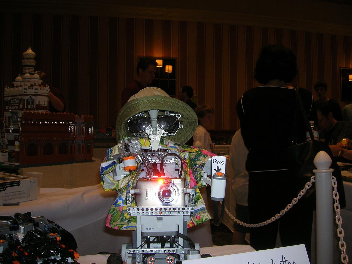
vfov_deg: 41.8
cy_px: 132
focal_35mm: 34
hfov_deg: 54.0
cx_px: 176
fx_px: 346
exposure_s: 1/60.1
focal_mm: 5.7
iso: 50
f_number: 2.9
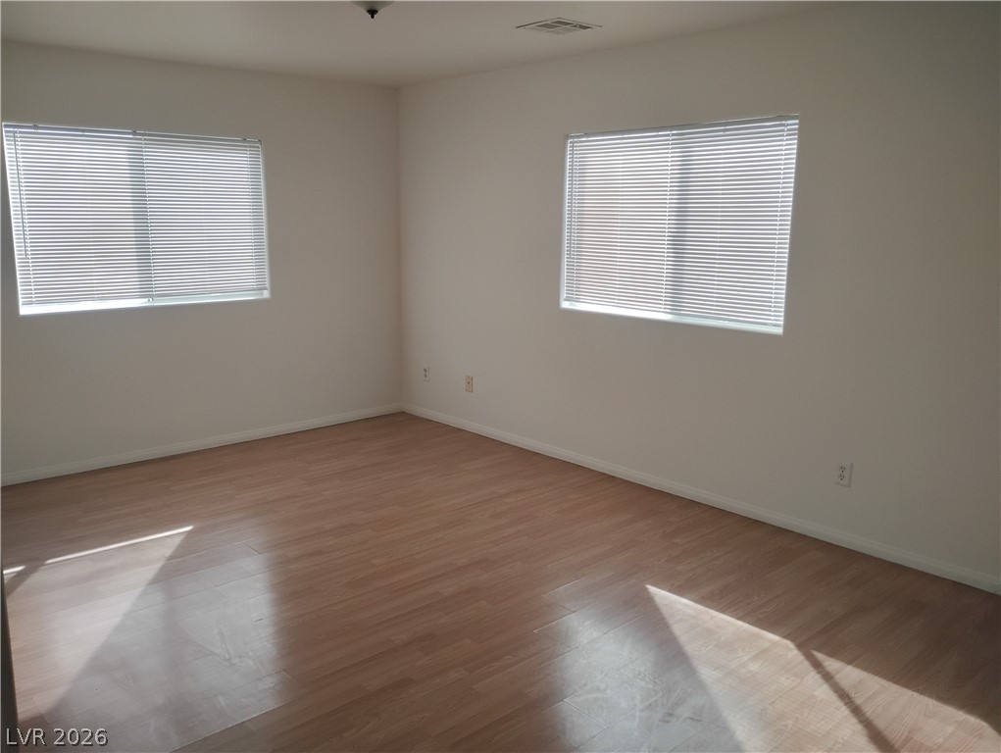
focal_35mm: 28
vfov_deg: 49.8
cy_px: 376
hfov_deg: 63.4
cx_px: 500
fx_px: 811
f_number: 1.8
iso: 173
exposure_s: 1/120
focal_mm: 4.26
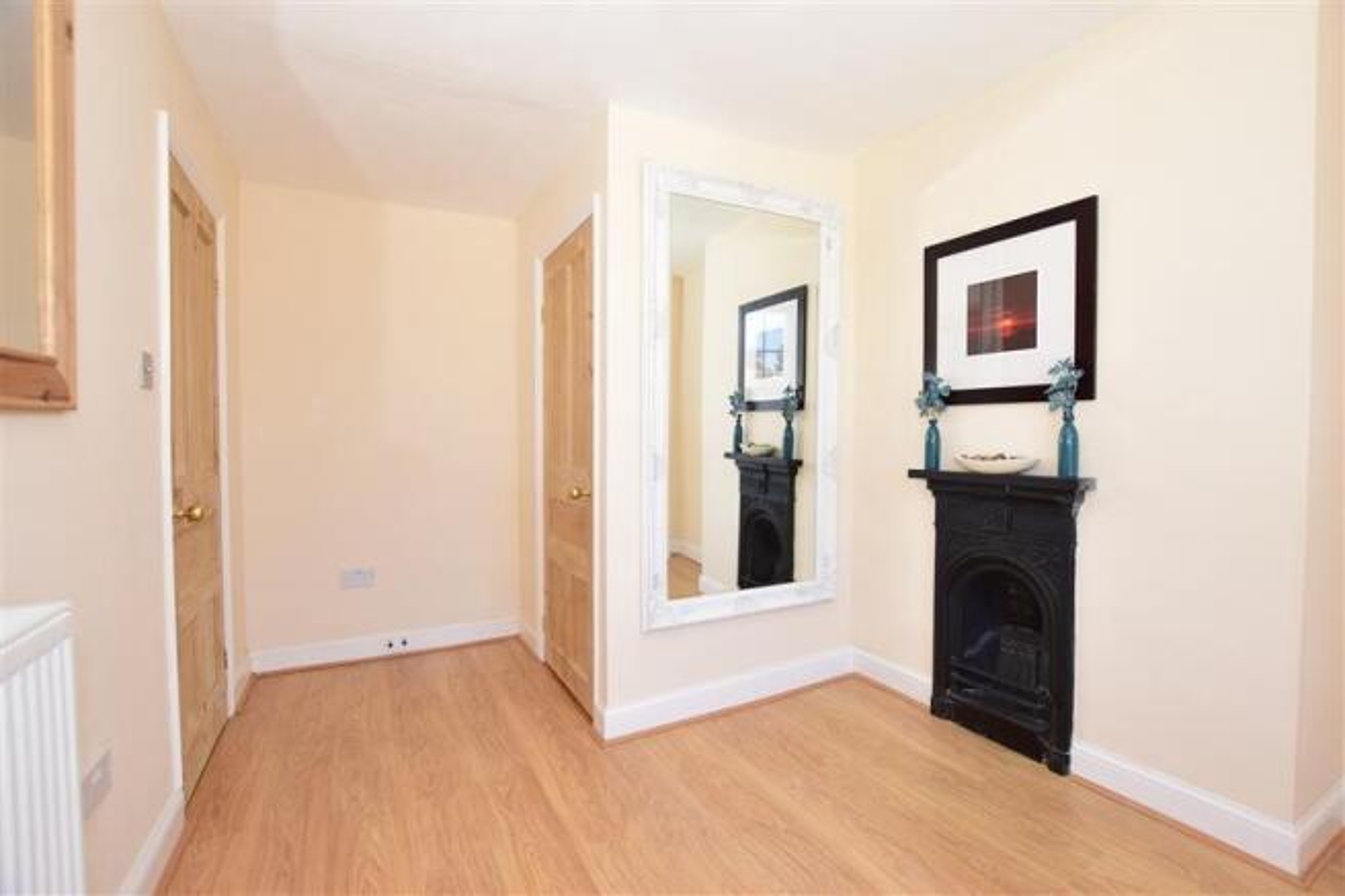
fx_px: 560
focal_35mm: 15
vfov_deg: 77.3
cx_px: 672
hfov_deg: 100.4
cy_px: 448
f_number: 5
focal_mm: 10
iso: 200
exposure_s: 1/60
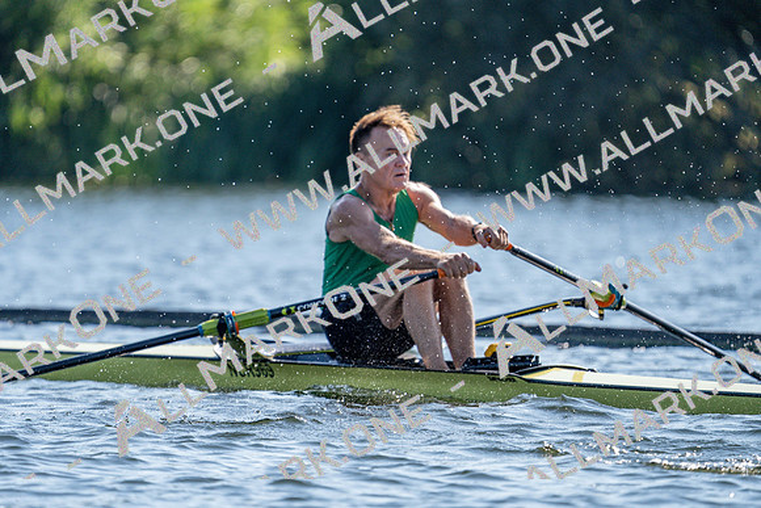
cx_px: 380
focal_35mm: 470
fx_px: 9937
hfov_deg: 4.4
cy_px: 254
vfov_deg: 2.9
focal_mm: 470
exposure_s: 1/1600
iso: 320
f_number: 6.3
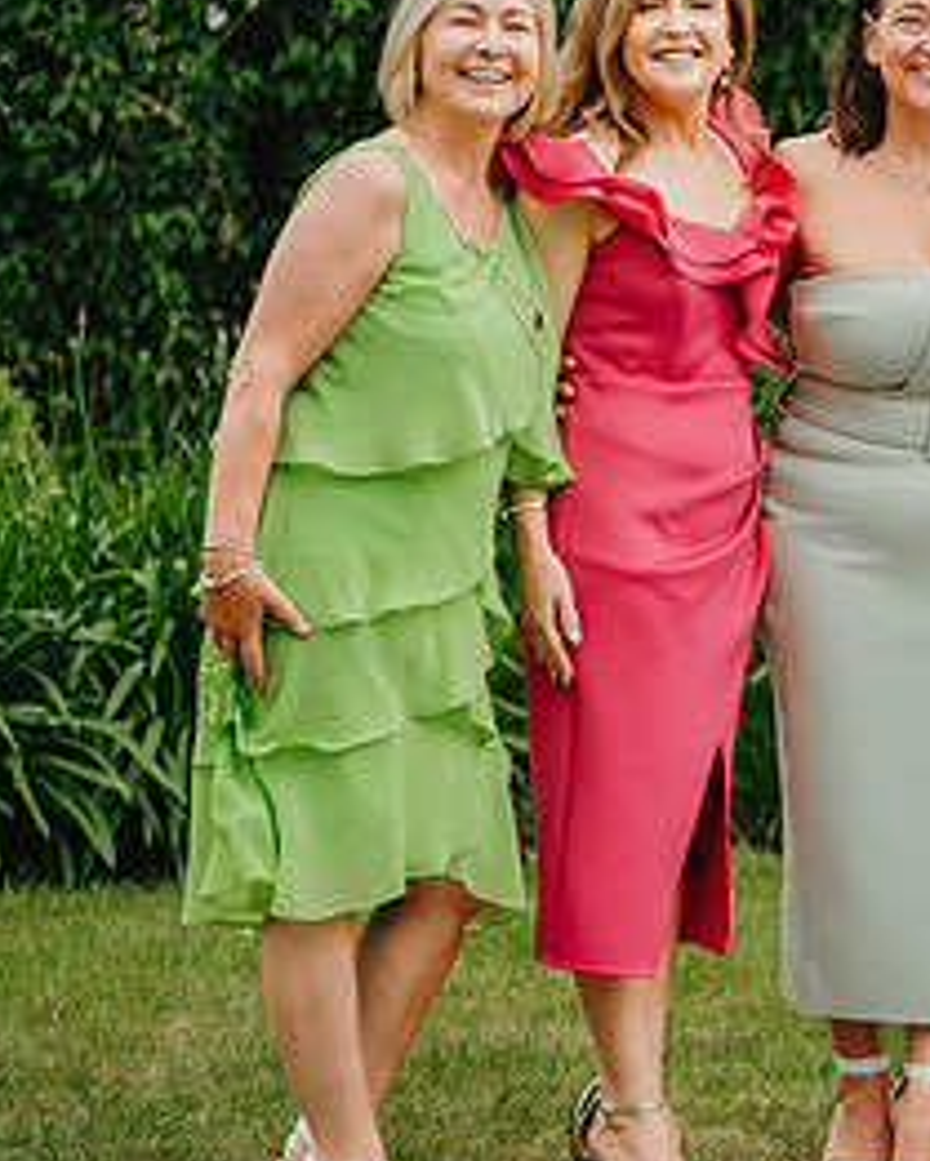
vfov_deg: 10.9
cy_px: 505
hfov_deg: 8.6
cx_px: 1197
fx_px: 6086
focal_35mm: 177
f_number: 2.8
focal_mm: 85
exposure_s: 1/640
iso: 200
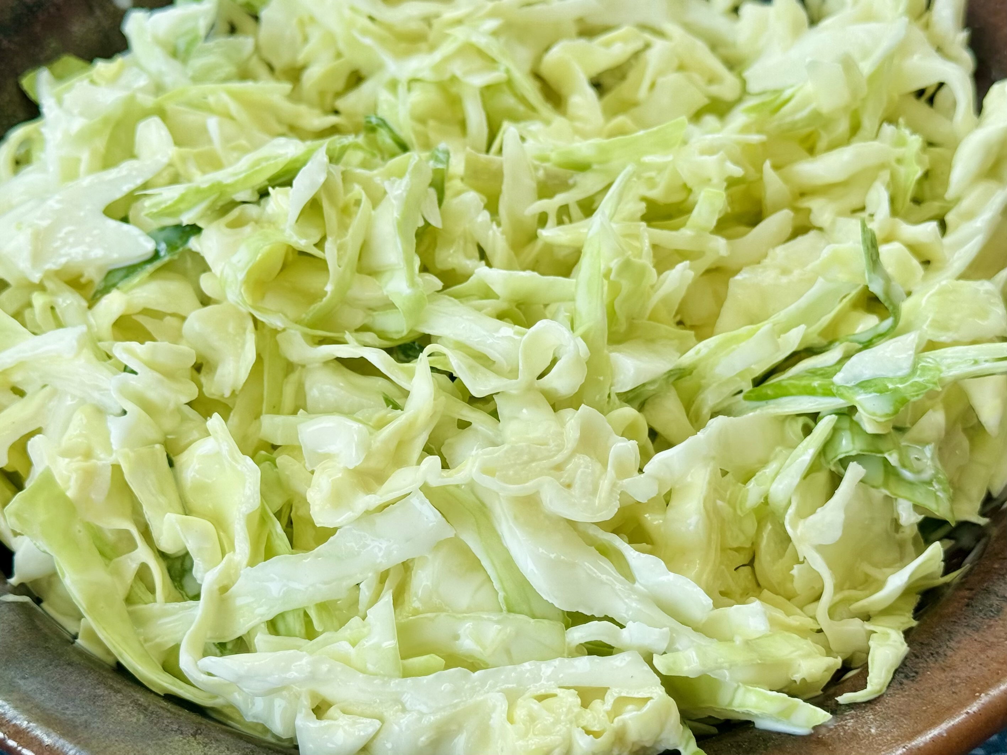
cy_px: 378
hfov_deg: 39.7
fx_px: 1396
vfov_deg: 30.3
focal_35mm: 48
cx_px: 504
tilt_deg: -52.2
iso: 64
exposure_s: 1/488
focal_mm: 6.76
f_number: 1.78
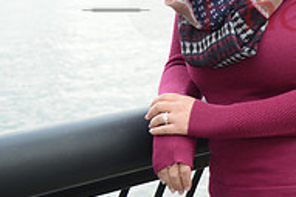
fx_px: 1249
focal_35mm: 152
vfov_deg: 8.9
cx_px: 398
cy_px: -49
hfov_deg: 13.0
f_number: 5.6
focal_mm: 50
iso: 400
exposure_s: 1/250
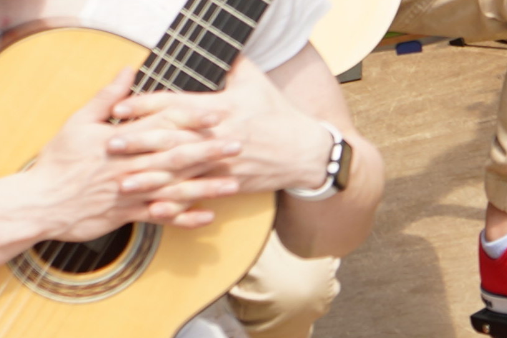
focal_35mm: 790
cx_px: 1092
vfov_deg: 1.7
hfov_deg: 2.6
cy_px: -528
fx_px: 11125
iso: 100
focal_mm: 107
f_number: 5.6
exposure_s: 1/50
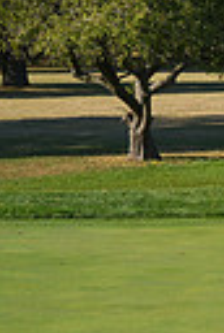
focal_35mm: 149
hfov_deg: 8.0
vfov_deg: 13.7
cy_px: 233
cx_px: 669
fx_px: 1383
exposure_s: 1/250
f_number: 7.1
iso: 100
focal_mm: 33
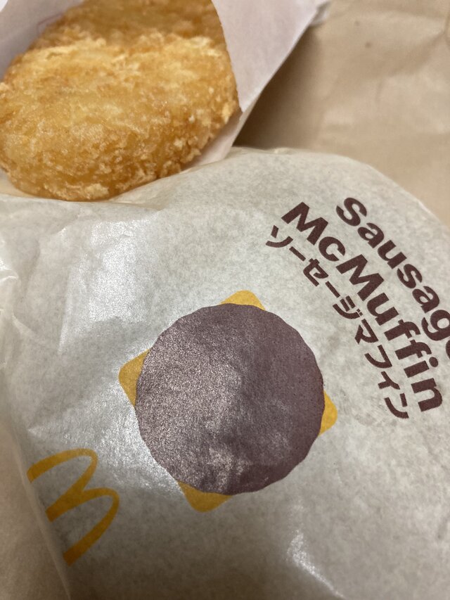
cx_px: 225
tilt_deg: -70.5
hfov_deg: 49.8
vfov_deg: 63.4
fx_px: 485
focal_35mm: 28
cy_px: 300
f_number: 1.8
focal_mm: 3.99
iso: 250
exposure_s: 1/60
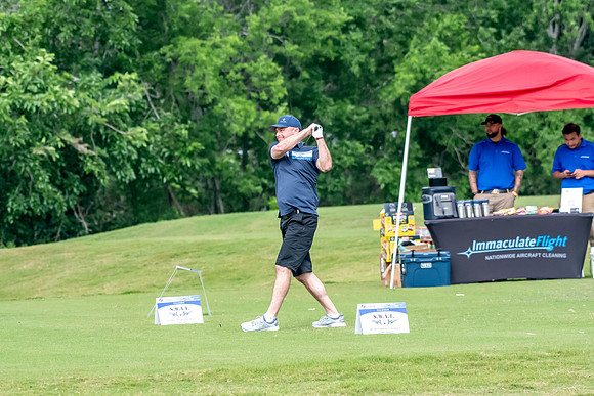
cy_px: 198
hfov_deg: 6.9
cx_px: 297
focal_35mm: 300
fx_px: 4951
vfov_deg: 4.6
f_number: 5.6
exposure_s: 1/2000
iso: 2200
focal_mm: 200
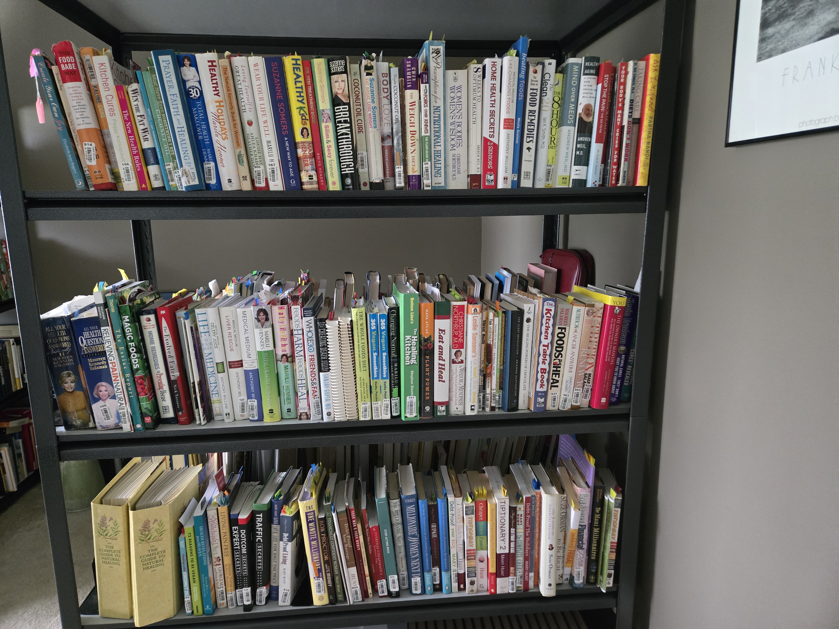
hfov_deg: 73.9
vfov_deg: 58.9
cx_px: 420
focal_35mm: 23
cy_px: 314
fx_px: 557
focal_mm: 5.4
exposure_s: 1/60
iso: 1250
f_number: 1.8
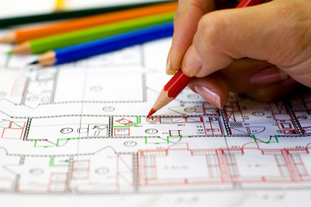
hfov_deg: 27.0
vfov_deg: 18.2
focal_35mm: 75
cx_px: 156
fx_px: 648
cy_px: 104
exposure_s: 1/20
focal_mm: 50
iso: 100
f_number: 4
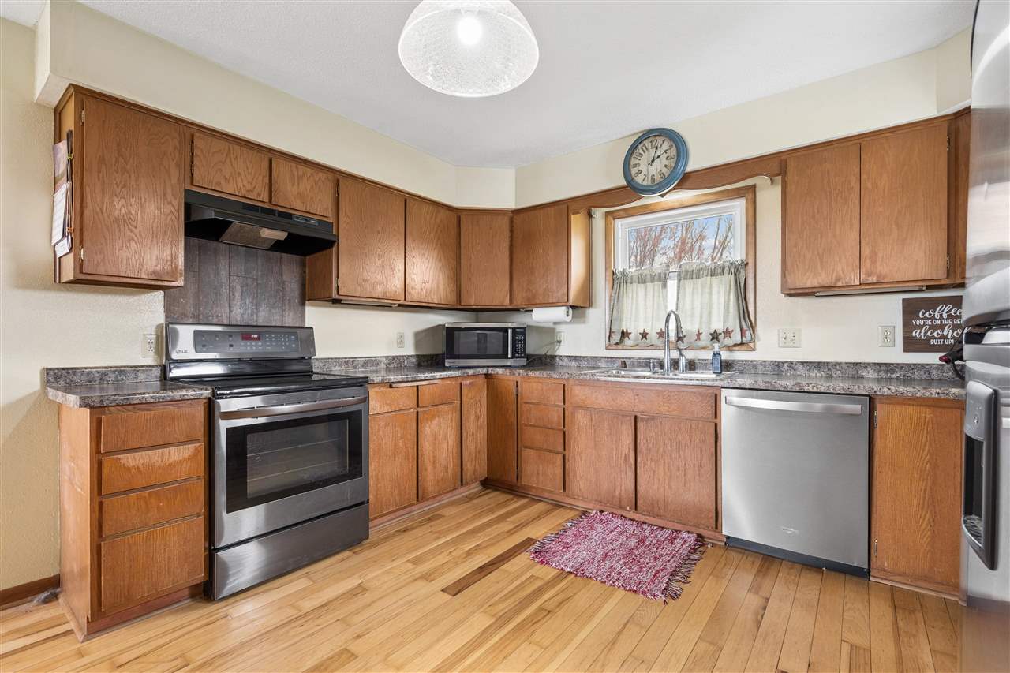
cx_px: 505
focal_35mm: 16
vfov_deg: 73.7
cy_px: 336
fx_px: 449
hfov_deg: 96.7
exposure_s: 1/3.33
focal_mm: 16
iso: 400
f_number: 9
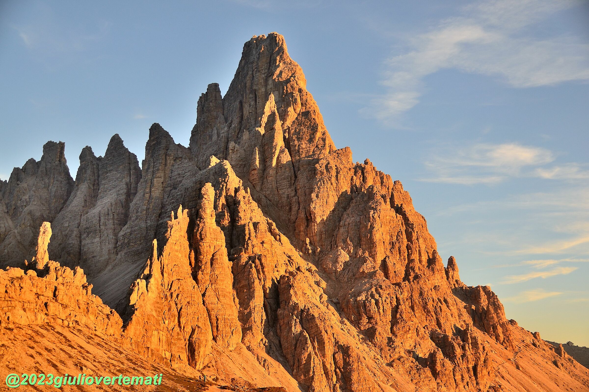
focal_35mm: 48
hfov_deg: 41.1
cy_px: 196
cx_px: 294
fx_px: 785
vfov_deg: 28.1
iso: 100
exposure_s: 1/125
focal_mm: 32
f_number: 4.2
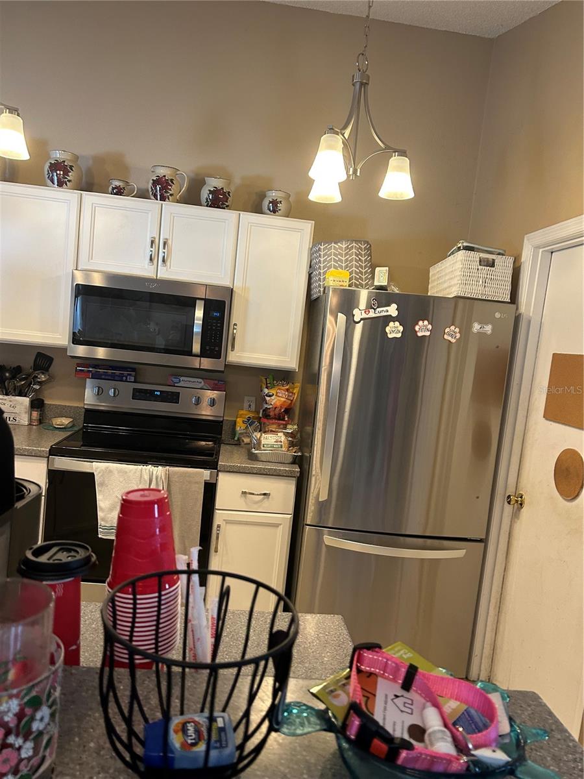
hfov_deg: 53.1
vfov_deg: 67.3
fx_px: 585
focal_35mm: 26
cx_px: 292
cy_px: 390
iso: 160
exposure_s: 1/60
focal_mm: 5.7
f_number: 1.5
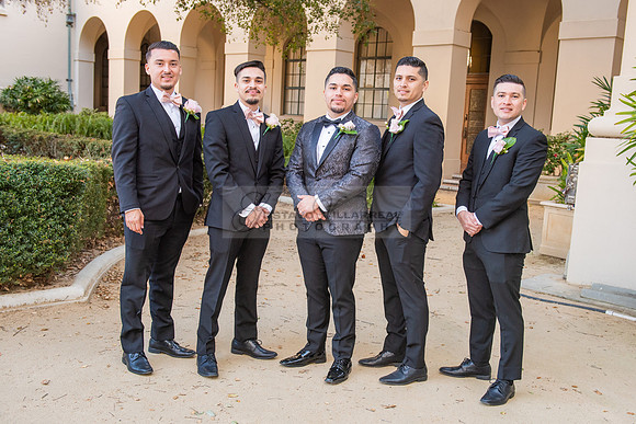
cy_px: 210
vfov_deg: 34.3
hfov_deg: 49.5
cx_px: 346
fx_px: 688
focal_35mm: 39
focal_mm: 34
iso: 640
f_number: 4.5
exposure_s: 1/200
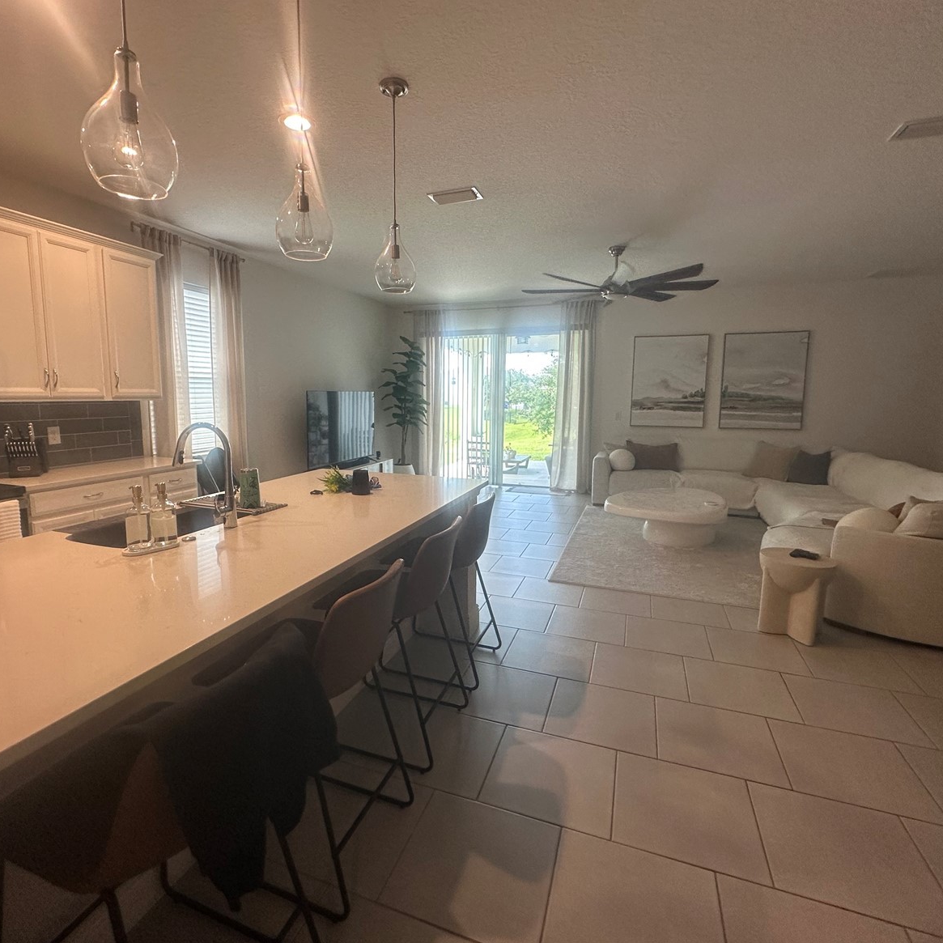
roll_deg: +0.1
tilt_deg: -7.3
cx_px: 444
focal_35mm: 17
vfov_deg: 83.9
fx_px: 524
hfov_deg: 83.9
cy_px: 459
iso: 160
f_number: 2.2
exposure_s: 1/120
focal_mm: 2.22
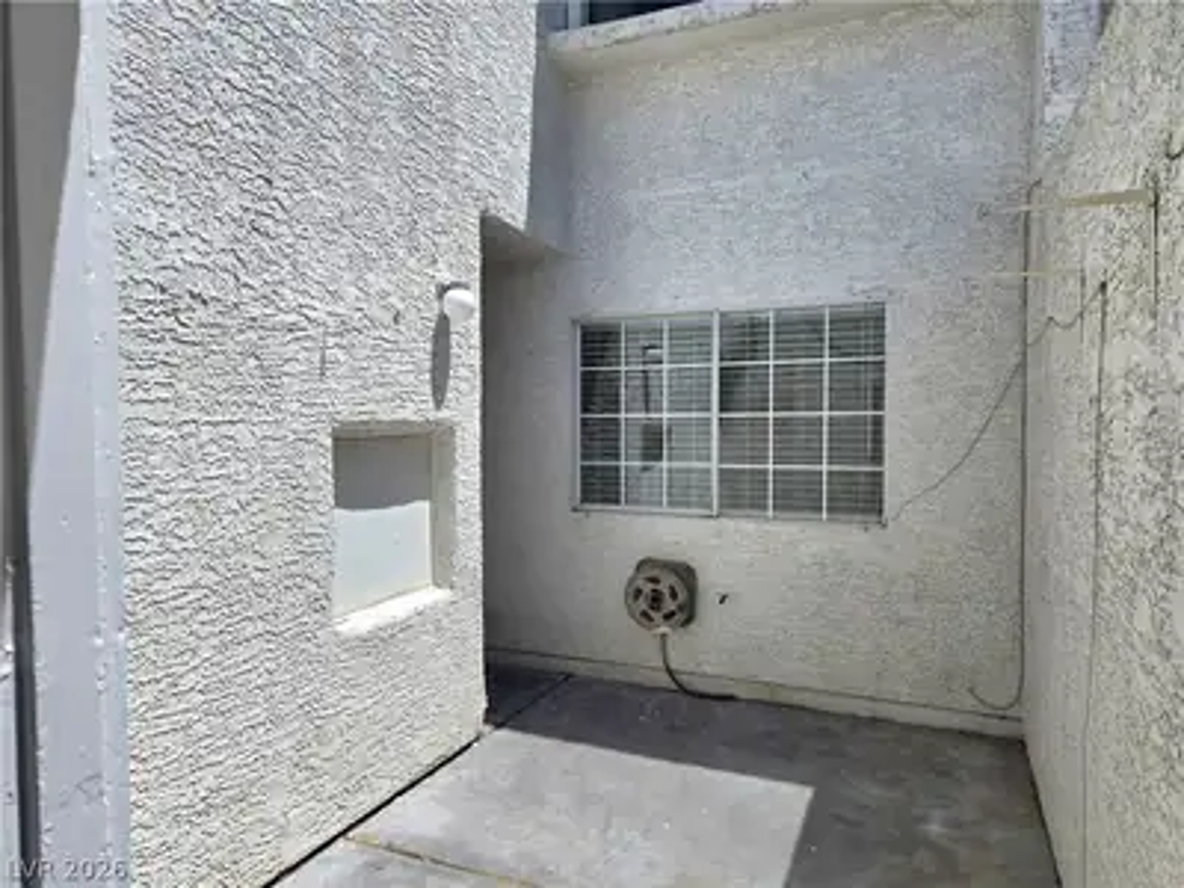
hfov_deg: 73.9
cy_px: 444
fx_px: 787
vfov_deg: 58.9
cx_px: 592
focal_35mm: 23
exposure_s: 1/3333
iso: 25
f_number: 1.8
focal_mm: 5.4
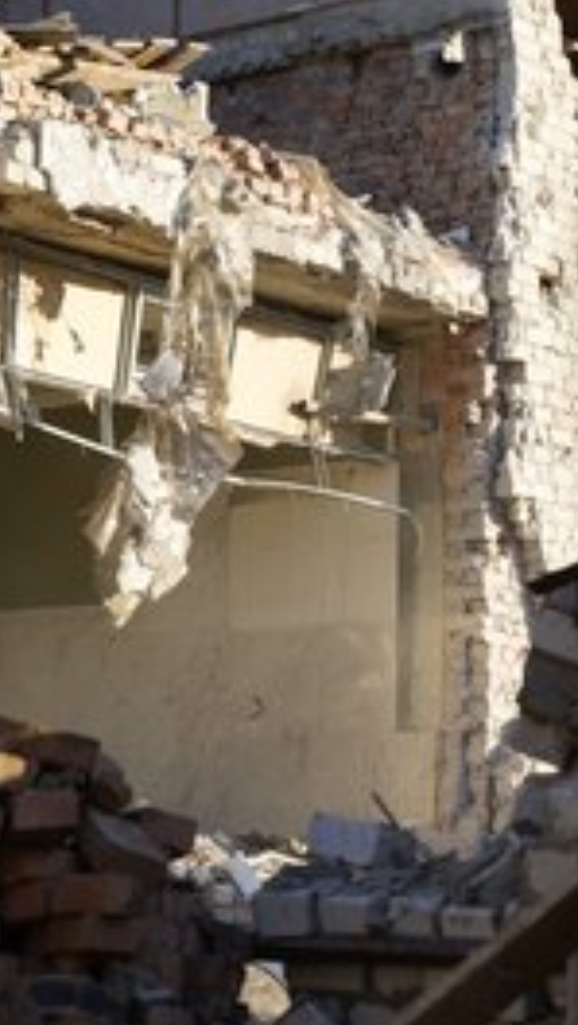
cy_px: 514
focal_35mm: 119
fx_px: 3234
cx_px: 318
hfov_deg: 10.2
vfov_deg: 18.0
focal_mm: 75
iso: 100
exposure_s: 1/400
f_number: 4.5
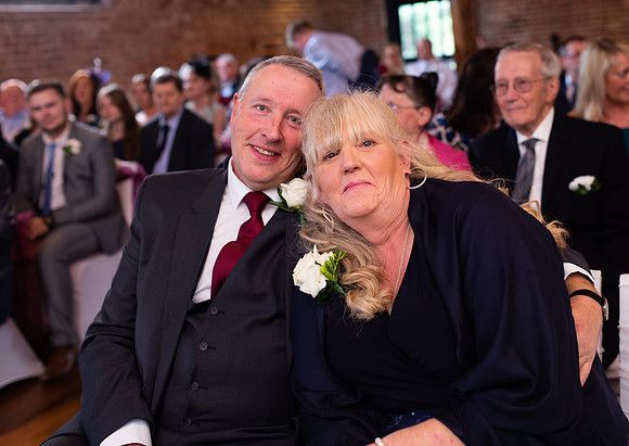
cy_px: 168
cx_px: 336
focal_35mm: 46
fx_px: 828
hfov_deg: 41.6
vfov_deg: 30.0
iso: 500
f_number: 2.5
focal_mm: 35
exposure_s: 1/100
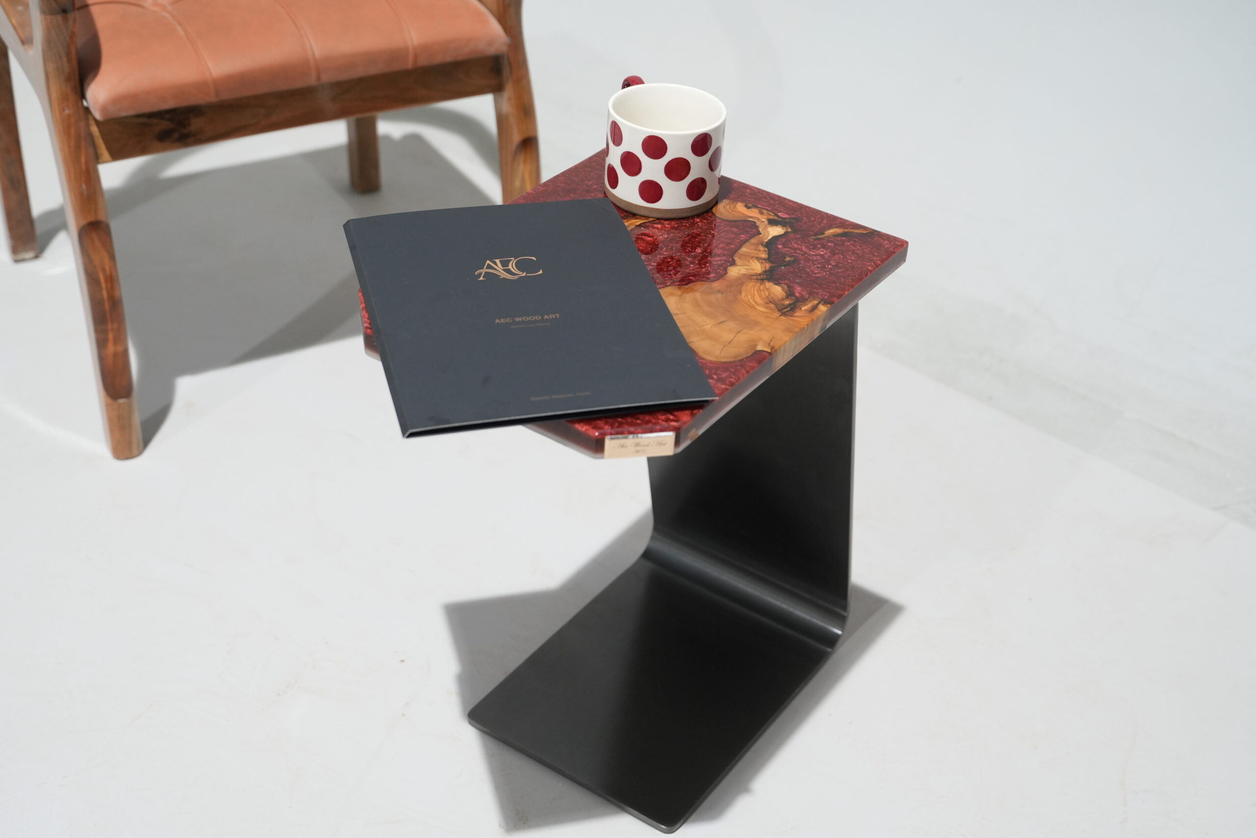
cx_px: 628
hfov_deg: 41.1
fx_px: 1675
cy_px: 419
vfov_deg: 28.1
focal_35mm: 48
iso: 1600
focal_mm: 48
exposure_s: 1/20
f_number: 4
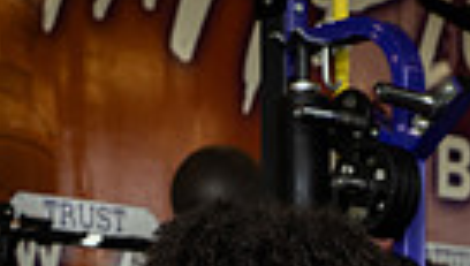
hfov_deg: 11.9
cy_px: 770
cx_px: 280
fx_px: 2247
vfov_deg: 6.3
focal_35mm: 180
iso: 800
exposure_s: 1/250
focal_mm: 52
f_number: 7.1
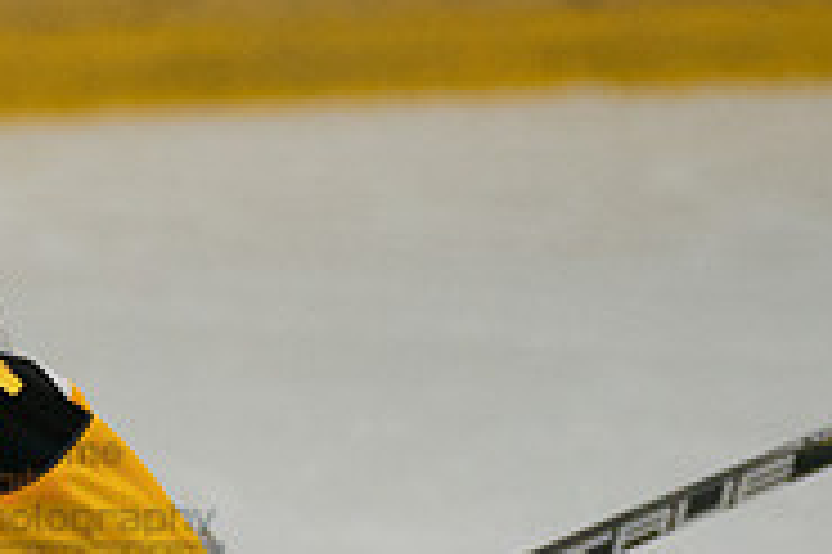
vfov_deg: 1.5
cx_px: -266
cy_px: 483
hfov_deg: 2.3
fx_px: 20504
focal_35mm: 888
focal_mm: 186
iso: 2500
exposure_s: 1/2000
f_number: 3.2
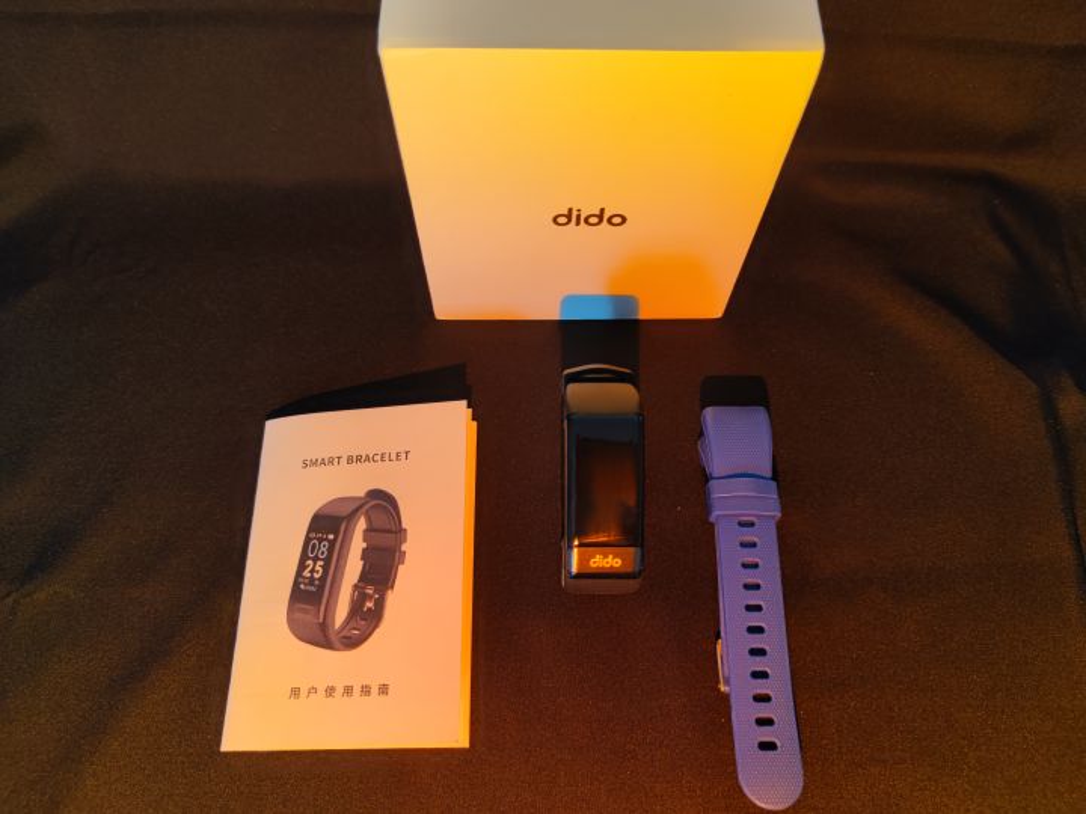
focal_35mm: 24
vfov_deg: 56.8
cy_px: 407
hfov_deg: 71.6
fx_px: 753
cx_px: 543
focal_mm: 6.72
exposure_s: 1/100
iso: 201
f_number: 1.69
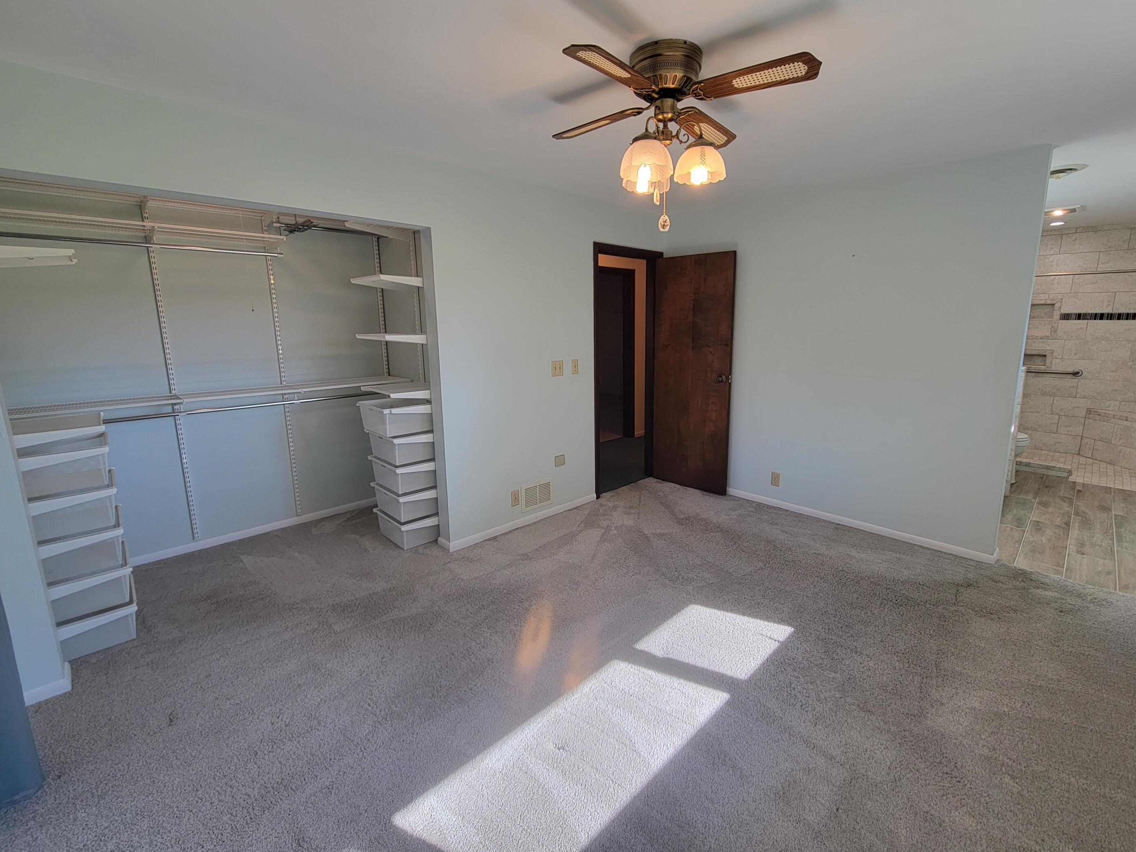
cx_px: 589
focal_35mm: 14
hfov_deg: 102.0
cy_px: 408
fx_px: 459
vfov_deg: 85.6
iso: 80
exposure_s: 1/120
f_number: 2.2
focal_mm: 2.2
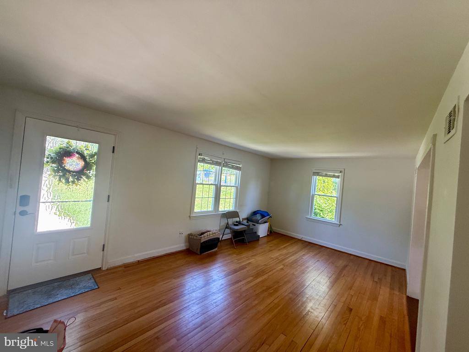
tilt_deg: +2.1
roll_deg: -6.5
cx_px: 234
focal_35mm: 14
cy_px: 176
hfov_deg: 102.1
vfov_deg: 85.7
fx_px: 190
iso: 200
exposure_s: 1/99
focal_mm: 2.22
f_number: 2.2
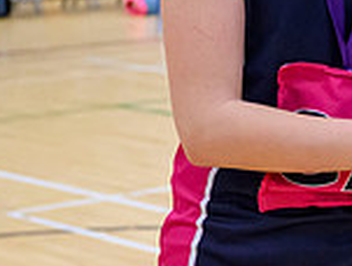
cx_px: 773
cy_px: 27
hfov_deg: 9.7
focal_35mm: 184
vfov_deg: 8.1
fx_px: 1876
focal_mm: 42
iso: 6400
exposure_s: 1/500
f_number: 4
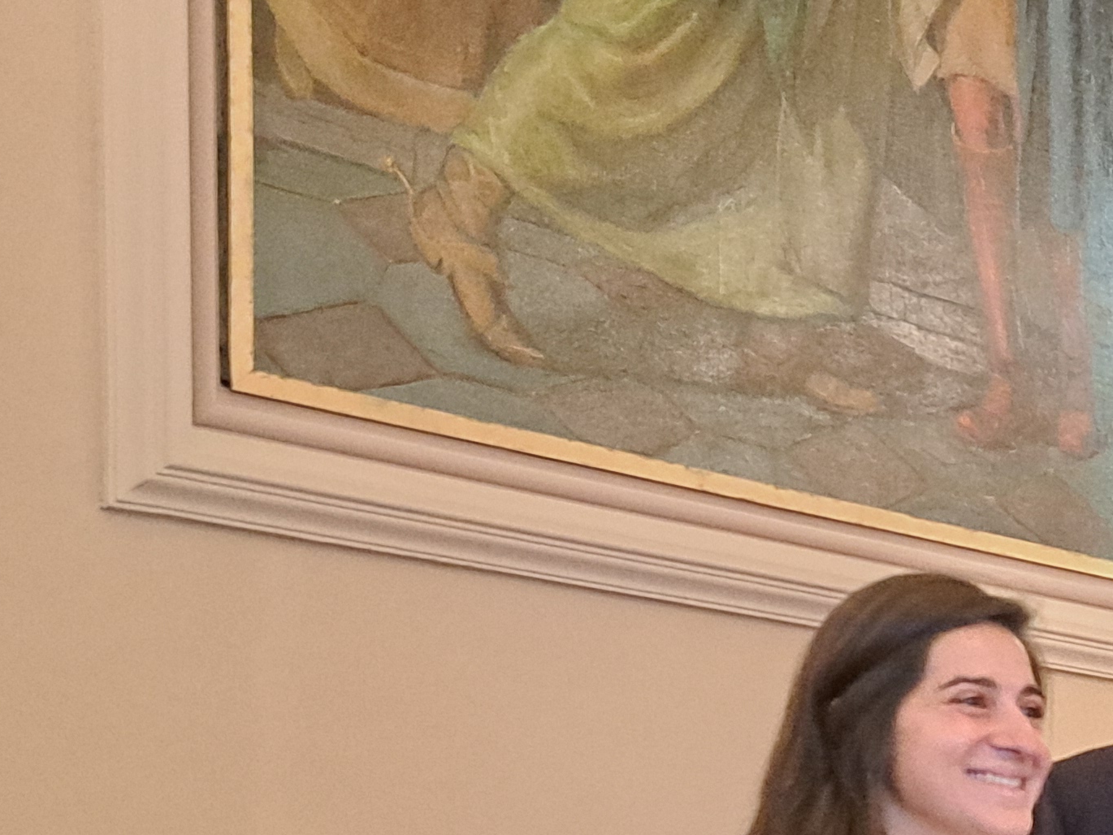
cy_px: 1251
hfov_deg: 21.0
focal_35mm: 81
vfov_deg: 16.6
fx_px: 2605
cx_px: 1593
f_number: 1.8
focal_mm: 5.23
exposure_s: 1/50
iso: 500
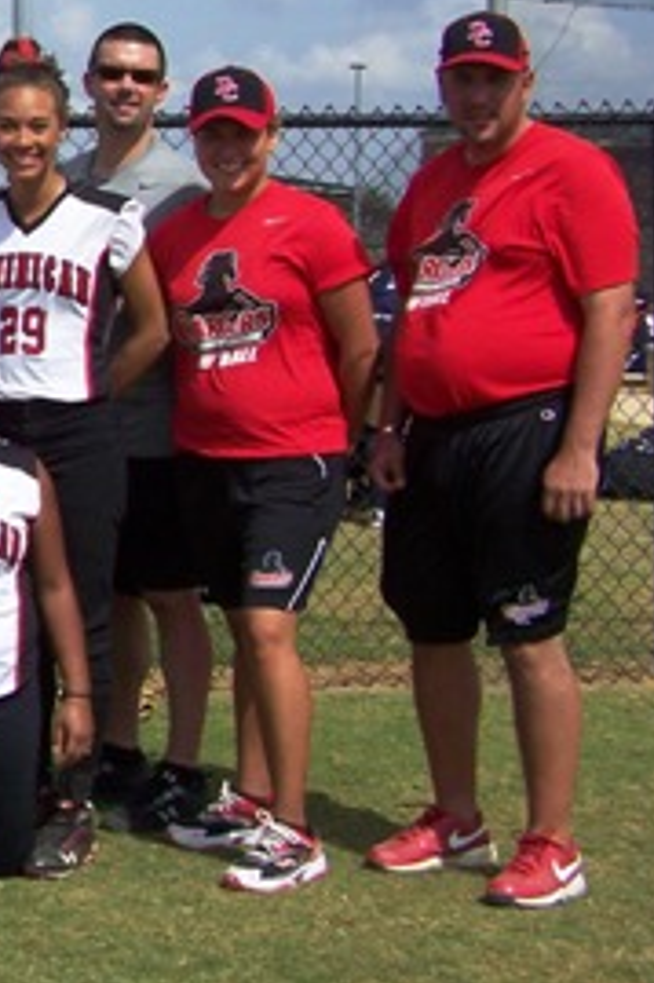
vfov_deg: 21.6
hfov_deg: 13.3
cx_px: -464
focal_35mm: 94
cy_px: 303
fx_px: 2565
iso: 64
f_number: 4
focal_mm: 6.3
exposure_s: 1/800
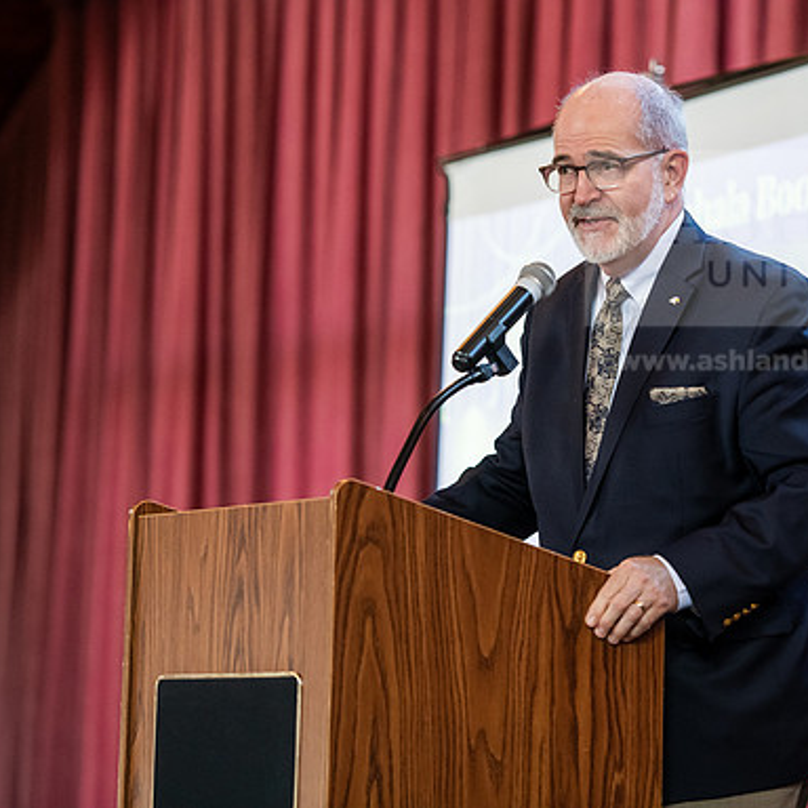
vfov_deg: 11.3
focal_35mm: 154
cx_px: 522
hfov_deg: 11.3
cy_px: 405
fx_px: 4067
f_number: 3.2
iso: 2500
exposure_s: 1/200
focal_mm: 120
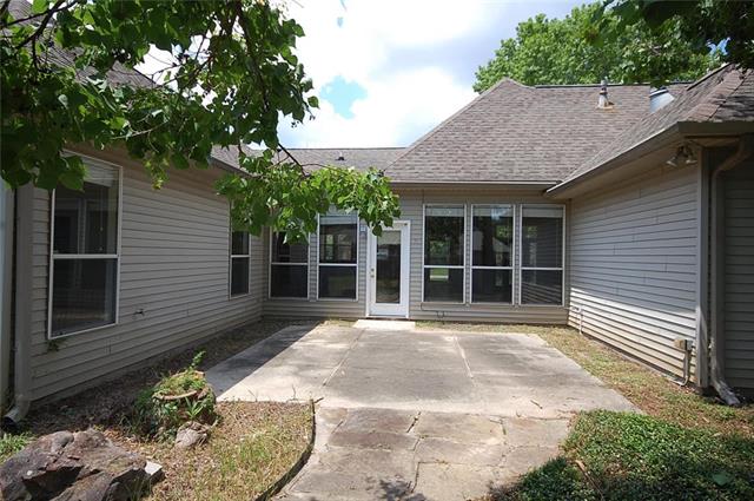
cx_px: 377
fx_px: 439
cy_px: 250
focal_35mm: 21
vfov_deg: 59.4
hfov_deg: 81.3
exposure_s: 1/250
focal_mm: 14
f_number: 8
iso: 200
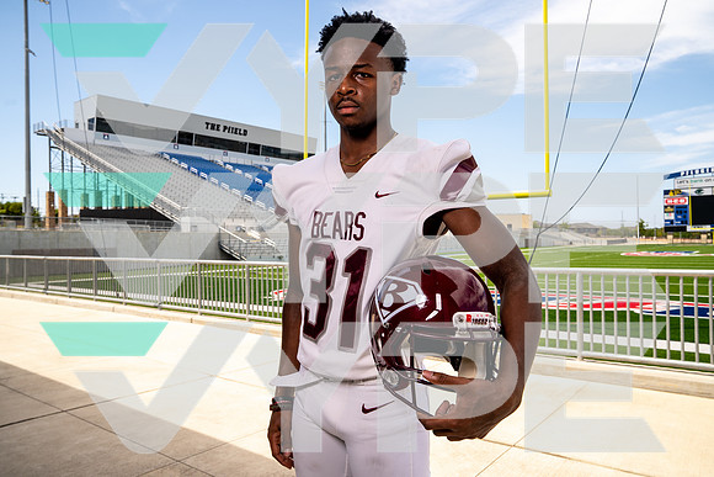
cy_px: 238
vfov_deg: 48.0
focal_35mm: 27
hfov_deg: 67.4
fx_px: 536
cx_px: 357
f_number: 9
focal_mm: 27
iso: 100
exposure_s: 1/125
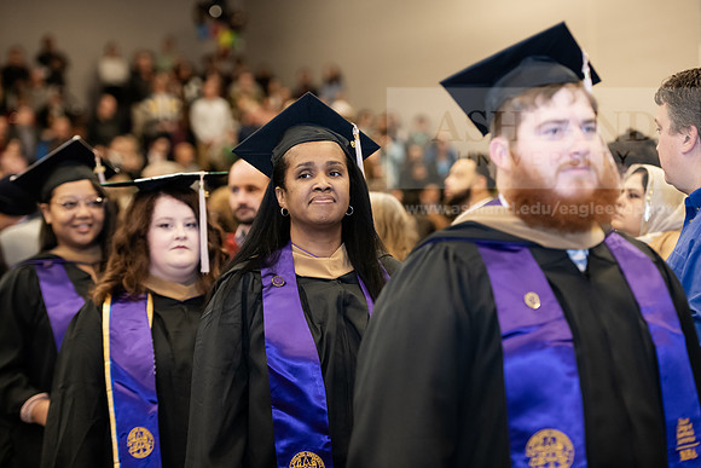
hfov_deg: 20.8
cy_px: 234
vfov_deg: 14.0
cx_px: 350
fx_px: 1909
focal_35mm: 98
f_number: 3.2
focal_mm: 98
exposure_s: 1/200
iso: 2000
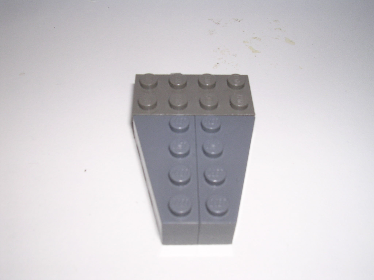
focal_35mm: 38
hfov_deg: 49.0
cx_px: 187
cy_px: 140
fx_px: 411
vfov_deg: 37.7
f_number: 5.6
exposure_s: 1/60.1
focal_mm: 5.8
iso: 100
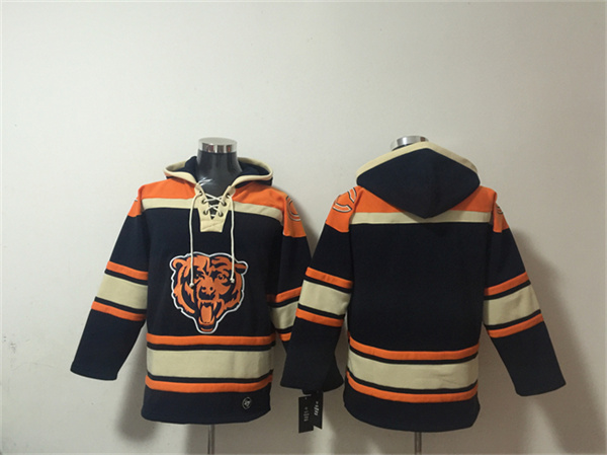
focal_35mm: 29
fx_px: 508
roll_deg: -2.1
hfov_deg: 61.7
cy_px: 228
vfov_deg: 48.2
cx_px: 304
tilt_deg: +0.7
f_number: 2.2
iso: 125
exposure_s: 1/10
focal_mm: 4.15
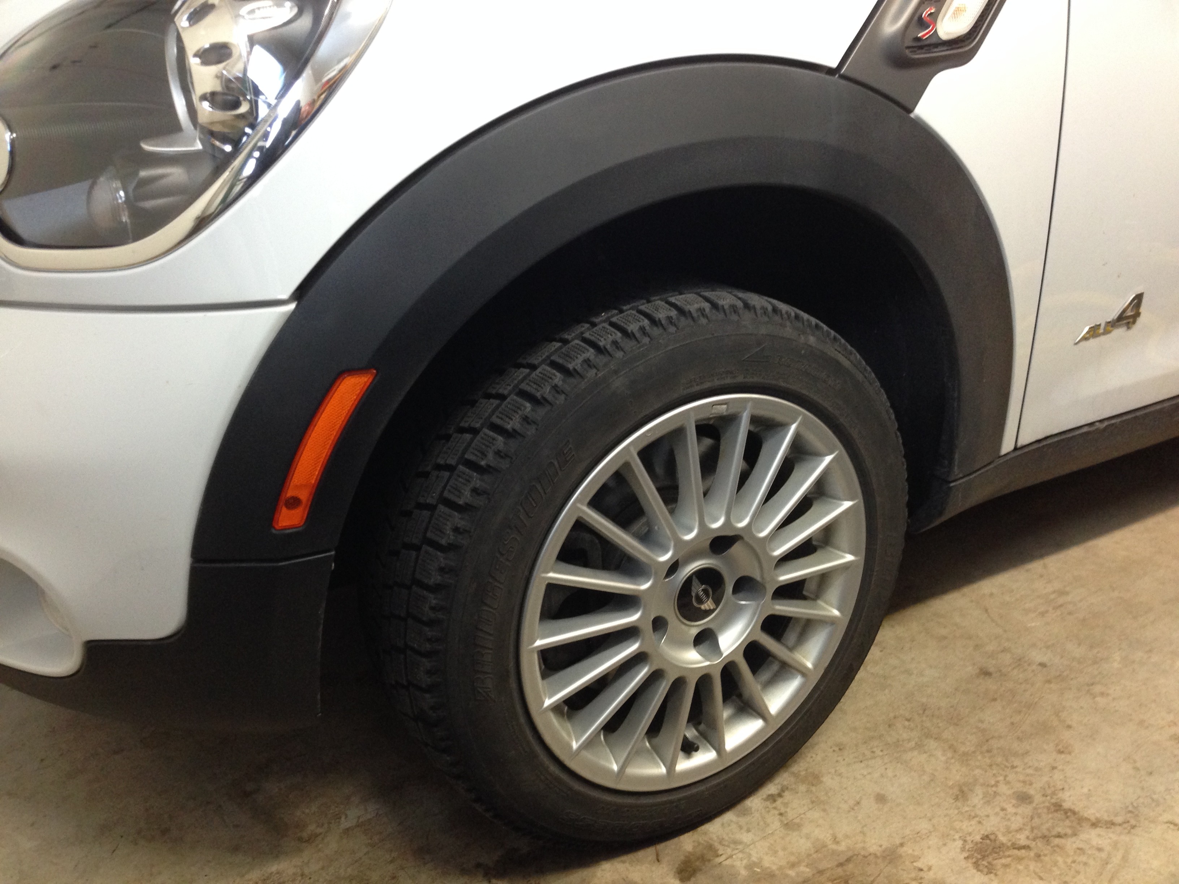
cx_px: 590
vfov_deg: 42.9
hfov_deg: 55.4
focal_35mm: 33
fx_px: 1124
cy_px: 442
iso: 160
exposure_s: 1/20
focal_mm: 4.12
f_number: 2.4
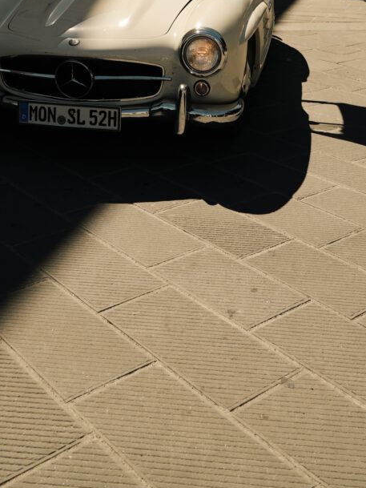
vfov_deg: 31.7
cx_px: 162
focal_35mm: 53
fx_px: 747
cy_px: -58
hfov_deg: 27.5
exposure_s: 1/800
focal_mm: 24
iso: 100
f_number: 4
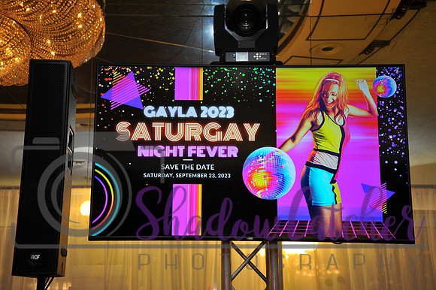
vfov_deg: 24.6
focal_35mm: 55
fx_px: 666
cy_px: 145
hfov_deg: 36.3
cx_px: 218
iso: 280
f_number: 5.6
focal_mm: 55
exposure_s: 1/30
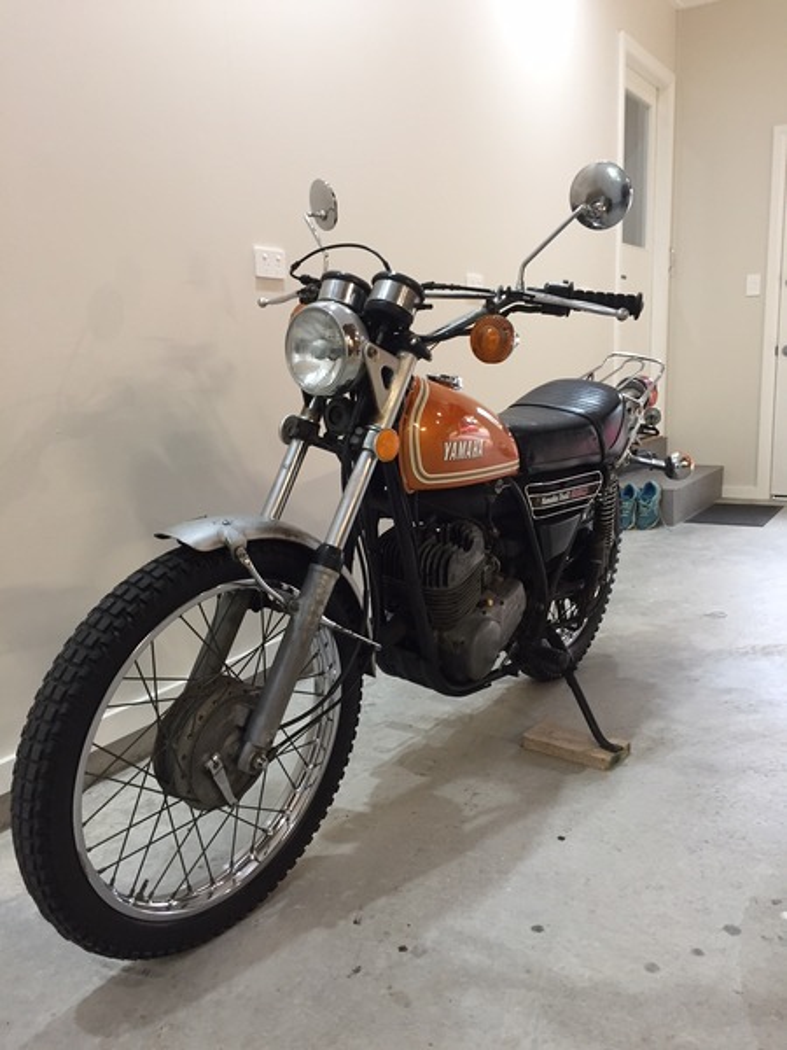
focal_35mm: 29
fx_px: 879
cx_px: 394
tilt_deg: -8.8
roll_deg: +1.3
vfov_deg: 61.7
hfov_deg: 48.2
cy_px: 525
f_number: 2.2
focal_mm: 4.15
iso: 160
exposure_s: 1/33
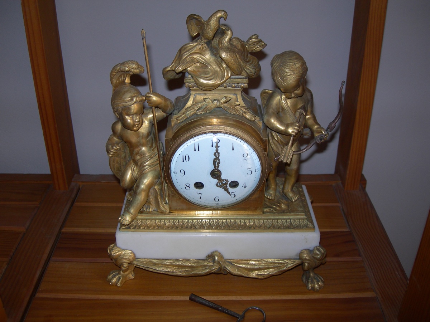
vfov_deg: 37.7
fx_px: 472
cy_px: 161
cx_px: 215
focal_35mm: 38
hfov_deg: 49.0
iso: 50
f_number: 2.8
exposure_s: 1/60.1
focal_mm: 7.8
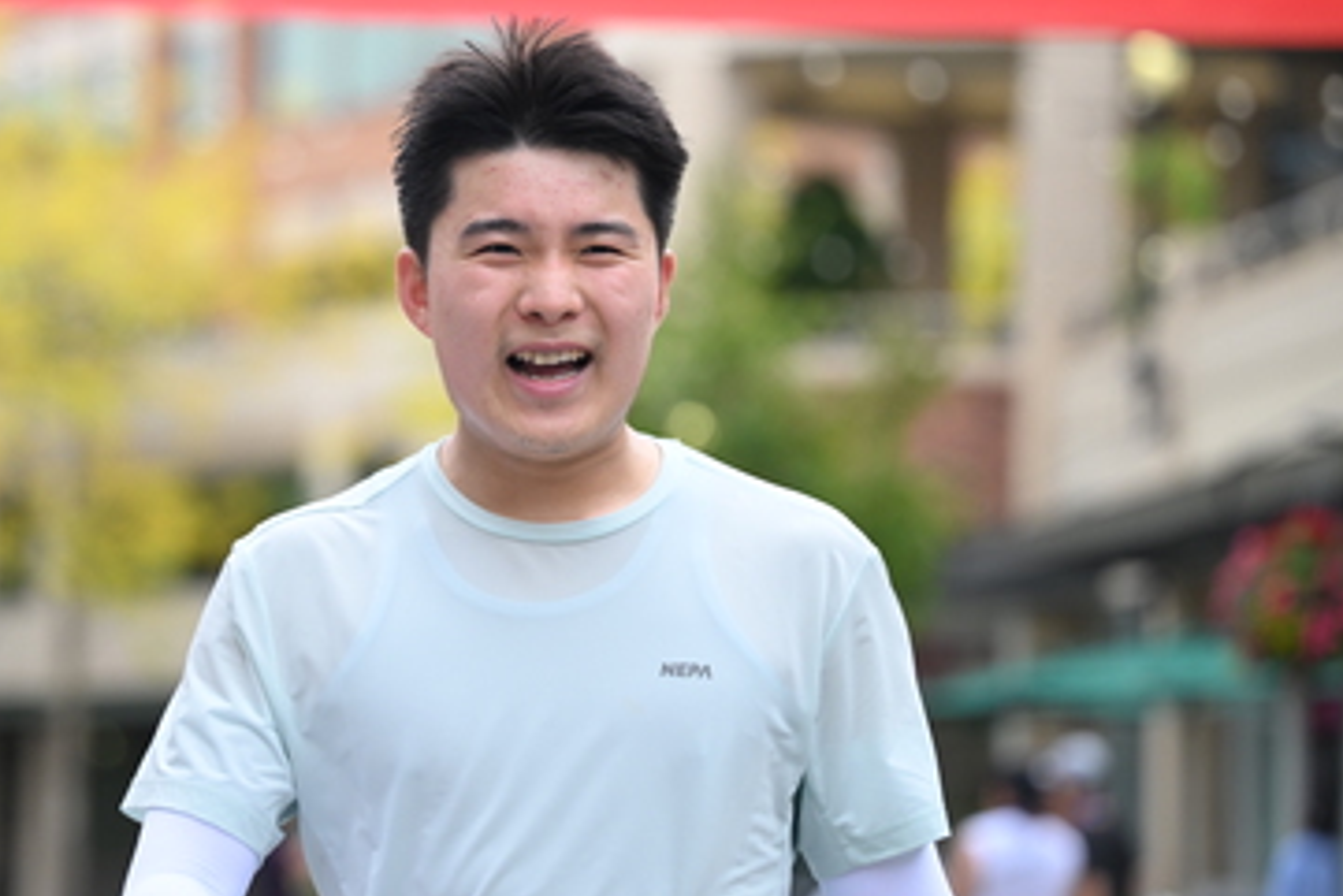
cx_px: 420
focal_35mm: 160
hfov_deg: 12.8
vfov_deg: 8.6
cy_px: 422
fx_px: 5971
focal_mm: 105
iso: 640
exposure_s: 1/2500
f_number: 2.8
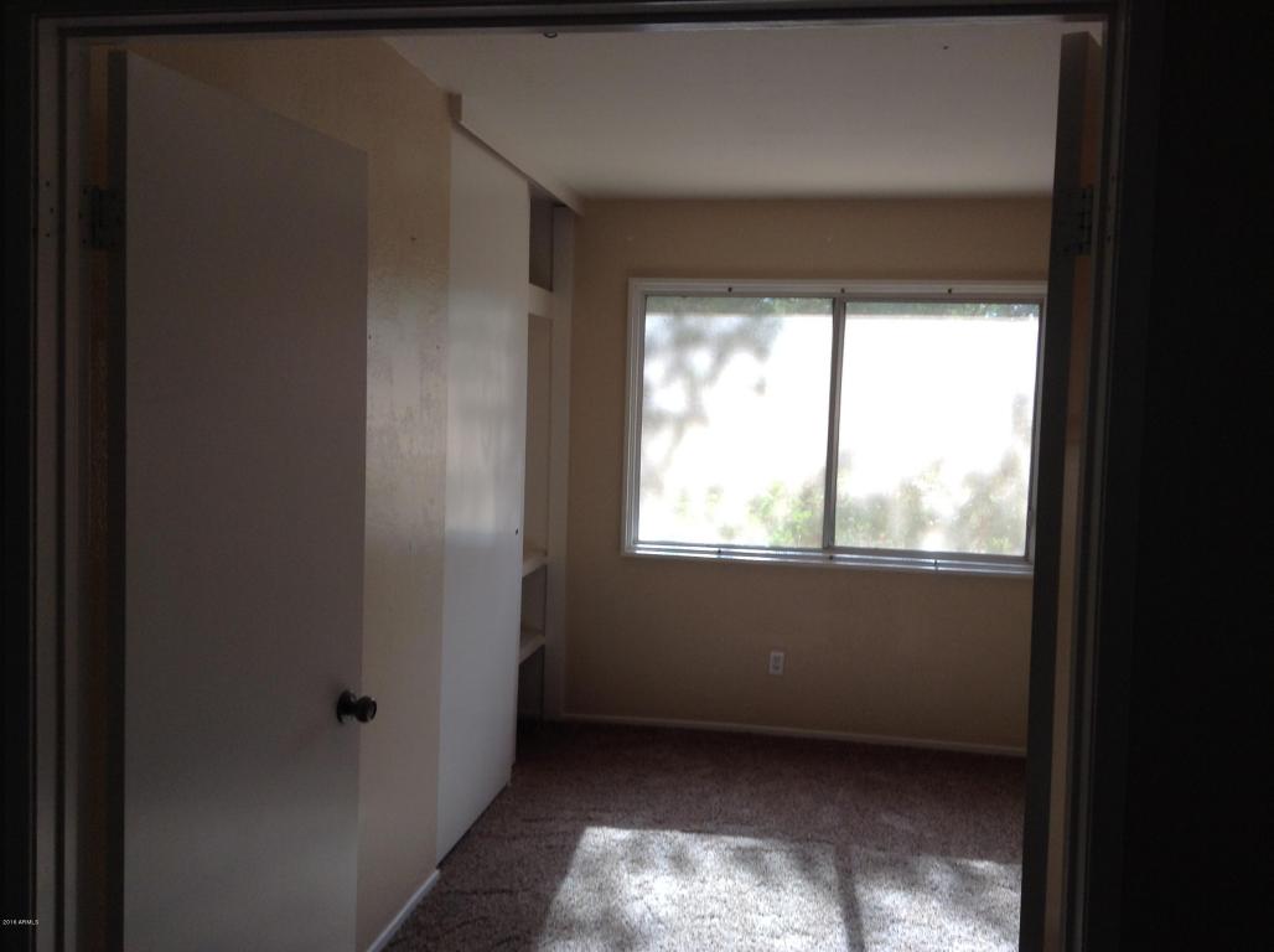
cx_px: 637
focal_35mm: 33
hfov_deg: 55.4
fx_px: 1213
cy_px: 476
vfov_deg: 42.8
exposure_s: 1/50
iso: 32
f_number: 2.4
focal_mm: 3.3
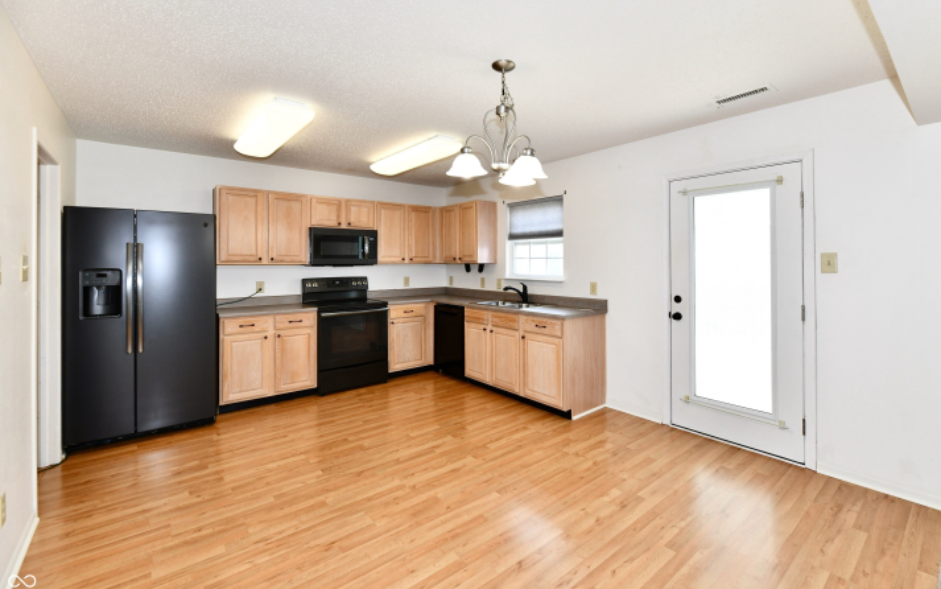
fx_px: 385
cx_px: 488
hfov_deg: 101.4
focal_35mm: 15
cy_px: 273
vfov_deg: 74.7
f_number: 6.3
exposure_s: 1/100
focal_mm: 14
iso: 640
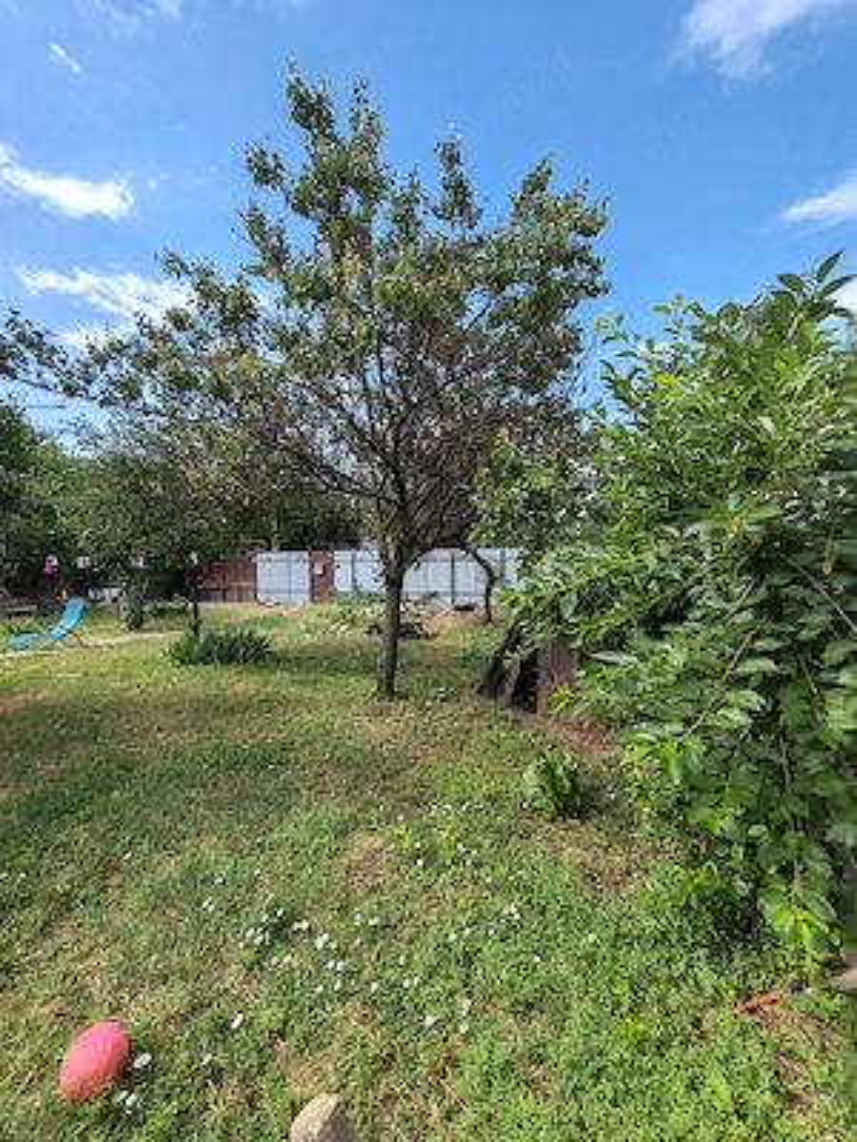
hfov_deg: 78.1
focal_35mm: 16
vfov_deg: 94.5
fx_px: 528
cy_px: 571
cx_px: 428
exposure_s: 1/690
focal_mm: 1.96
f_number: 2.2
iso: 50
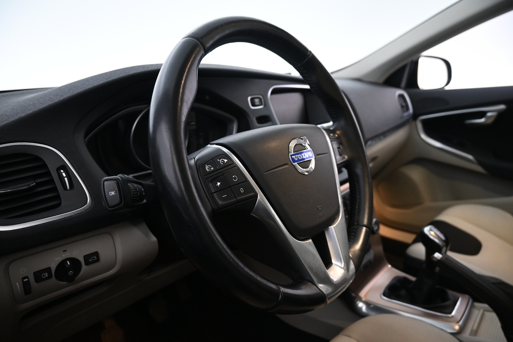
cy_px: 171
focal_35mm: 24
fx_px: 342
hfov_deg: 73.7
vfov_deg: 53.1
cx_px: 256
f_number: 3.5
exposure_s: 1/25
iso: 1400
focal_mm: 16
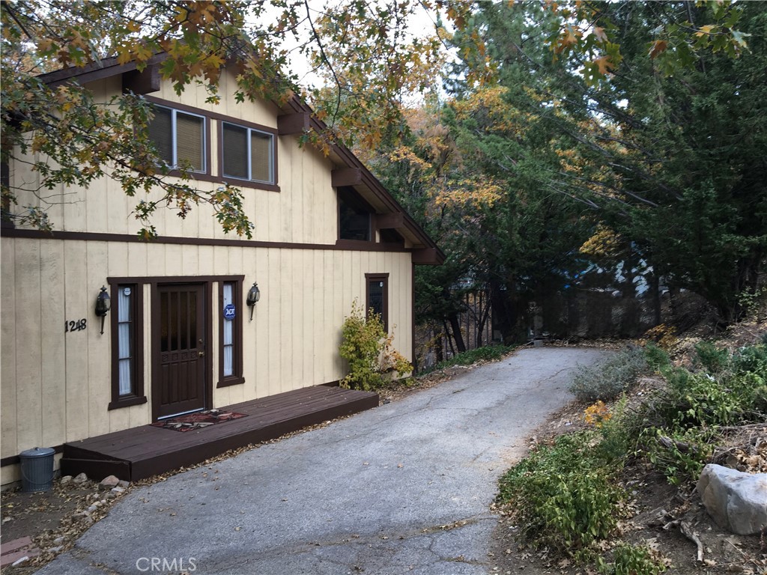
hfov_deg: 61.7
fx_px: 643
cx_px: 384
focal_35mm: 29
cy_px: 288
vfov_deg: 48.2
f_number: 2.2
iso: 25
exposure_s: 1/60
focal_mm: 4.15
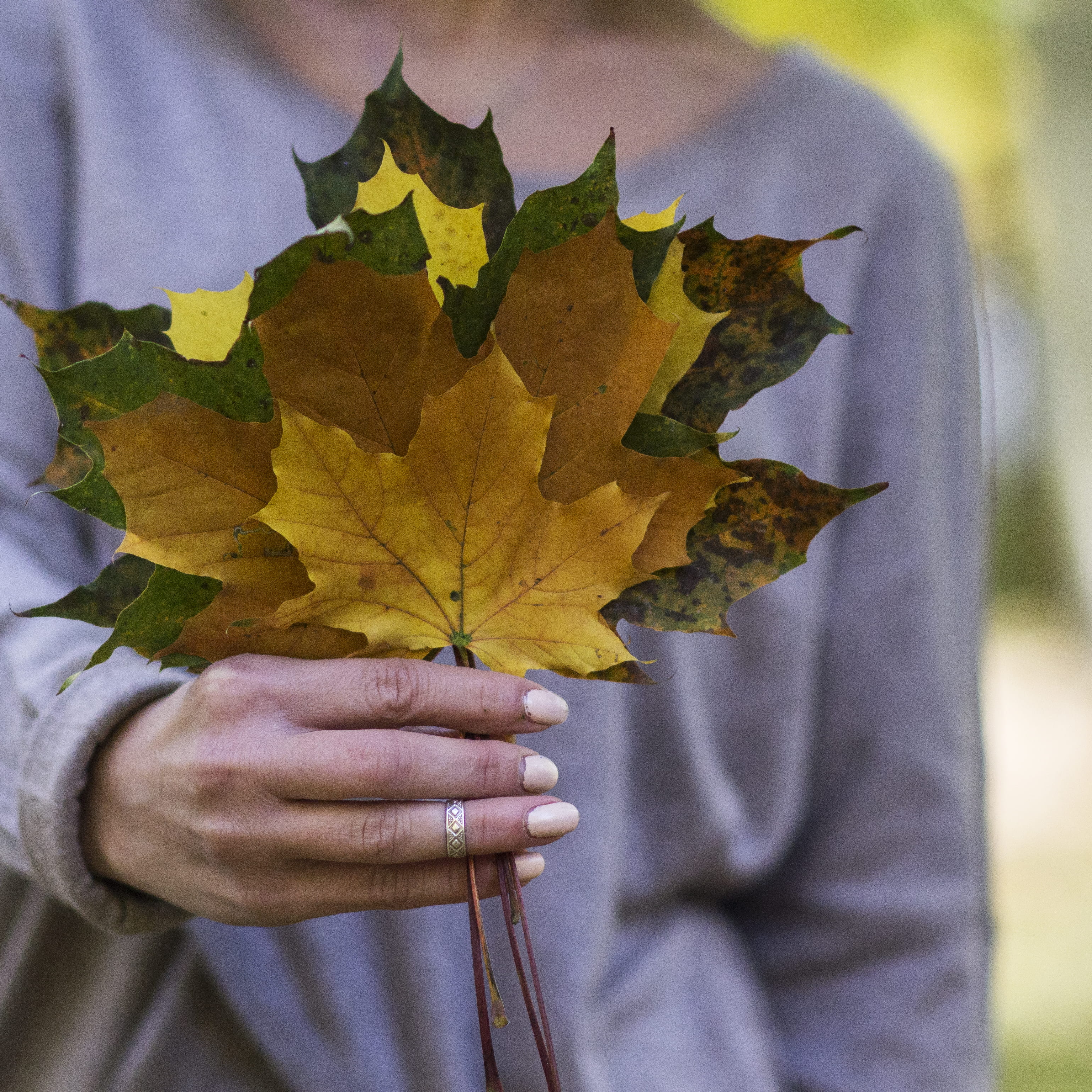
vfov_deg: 10.7
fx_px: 5805
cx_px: 472
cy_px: 546
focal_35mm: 163
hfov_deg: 10.7
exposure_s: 1/3200
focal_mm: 85
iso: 800
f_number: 1.8
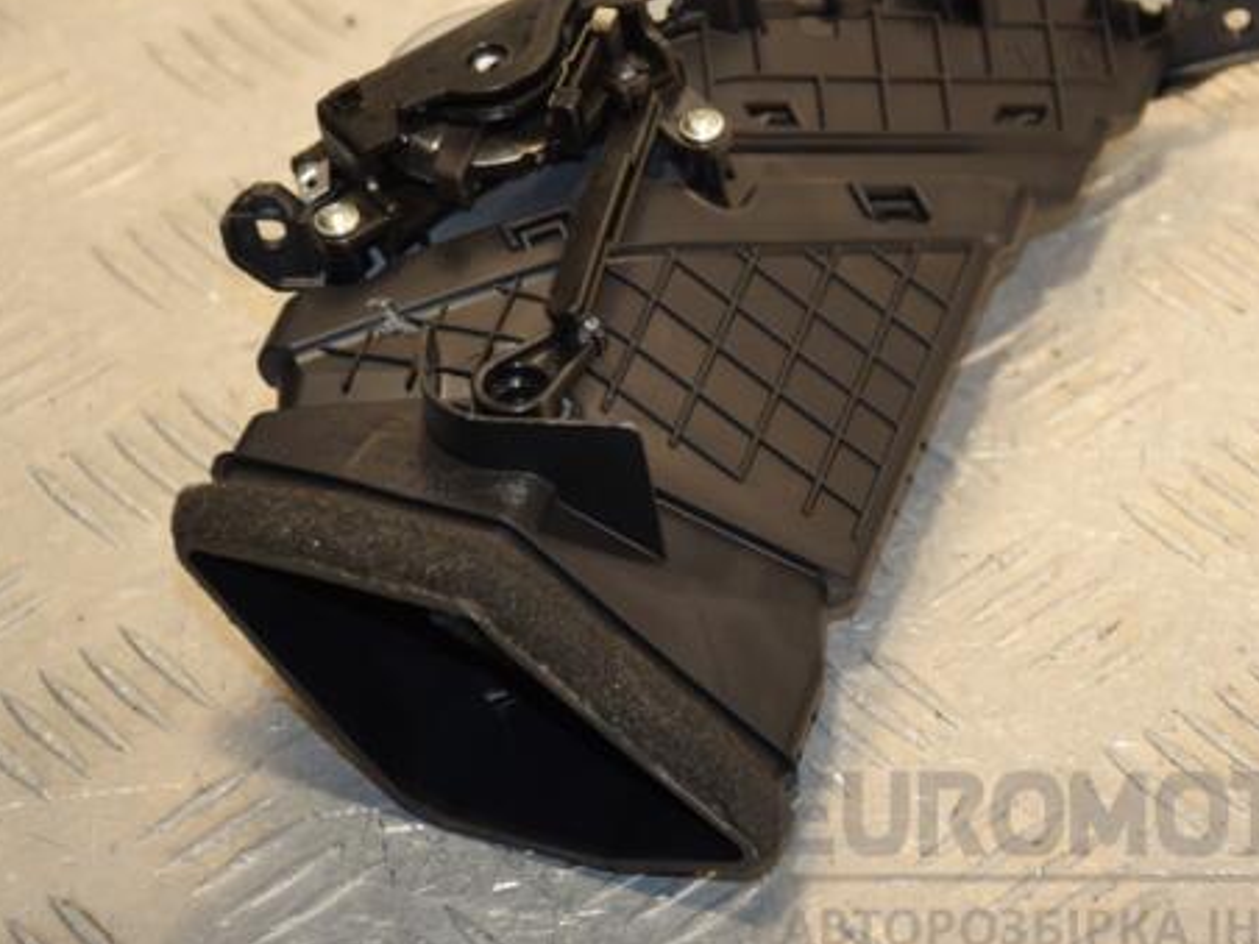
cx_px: 727
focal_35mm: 153
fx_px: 5565
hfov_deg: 12.9
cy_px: 443
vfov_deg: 9.7
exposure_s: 1/200
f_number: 5.3
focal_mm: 80
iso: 800
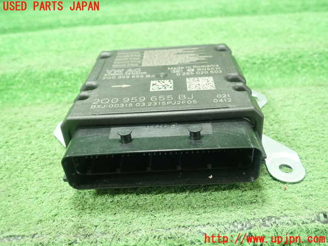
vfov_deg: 46.8
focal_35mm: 30
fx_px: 284
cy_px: 123
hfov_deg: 60.0
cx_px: 164
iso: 800
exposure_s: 1/100
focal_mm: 5.5
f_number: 2.3
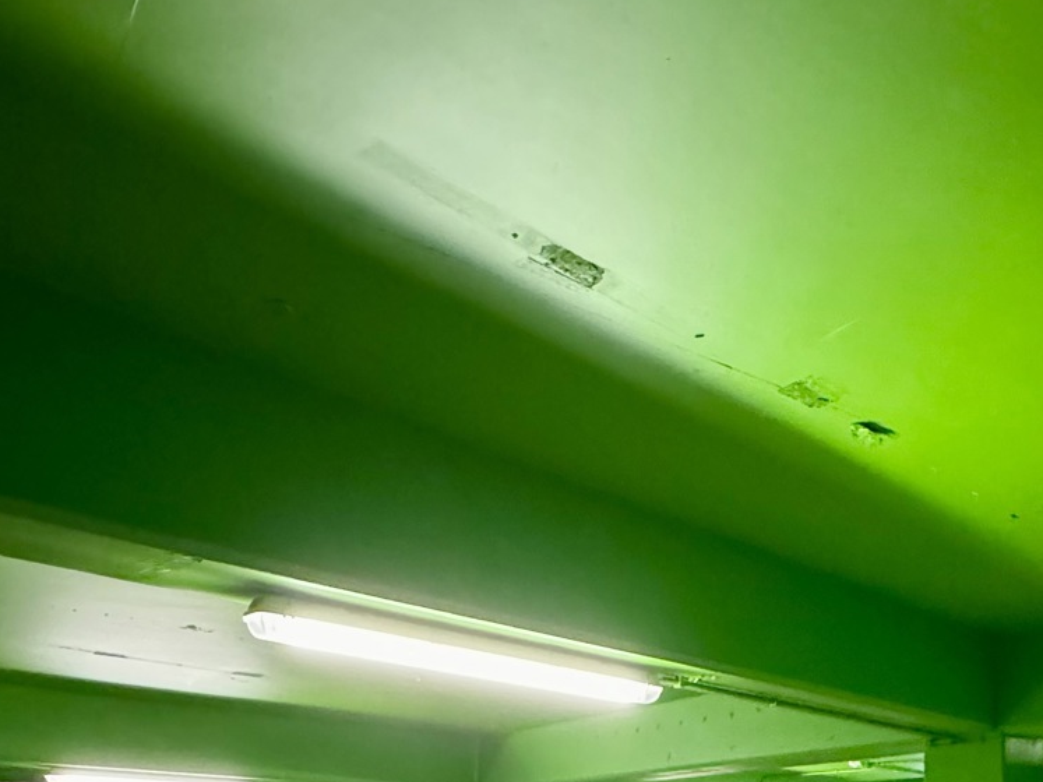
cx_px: 755
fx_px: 1085
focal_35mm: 36
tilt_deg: +1.4
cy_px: 859
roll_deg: -0.3
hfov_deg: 49.7
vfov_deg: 34.3
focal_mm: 2.22
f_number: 2.2
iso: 1250
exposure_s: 1/33
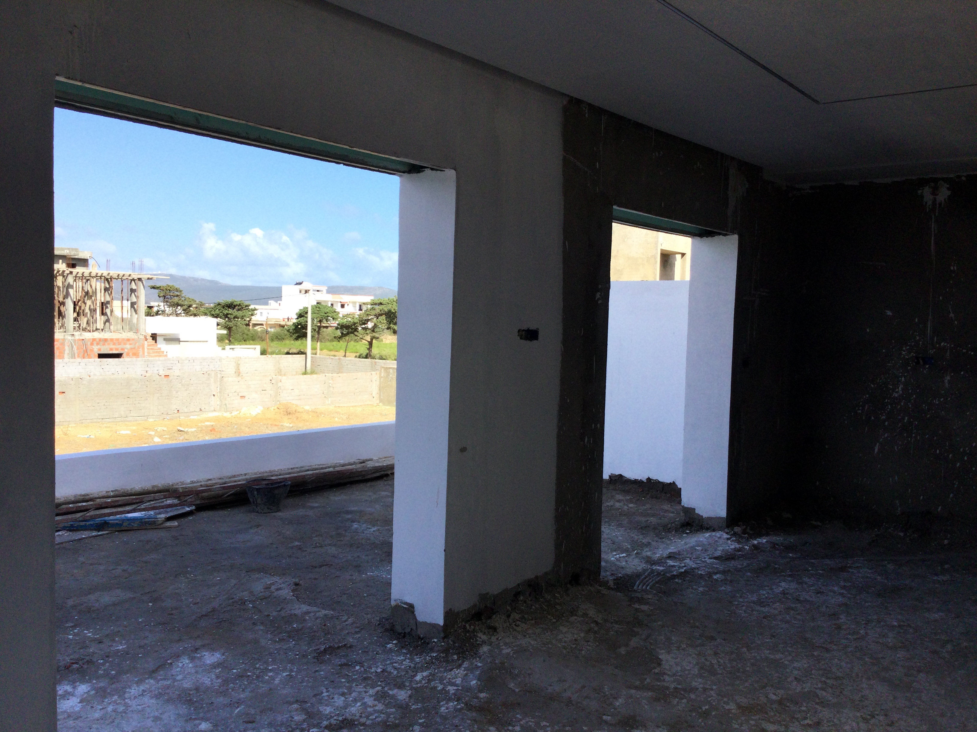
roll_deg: -1.9
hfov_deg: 58.4
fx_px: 875
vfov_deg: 45.4
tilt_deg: -3.7
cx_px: 488
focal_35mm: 31
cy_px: 366
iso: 25
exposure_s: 1/867
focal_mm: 3.3
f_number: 2.4
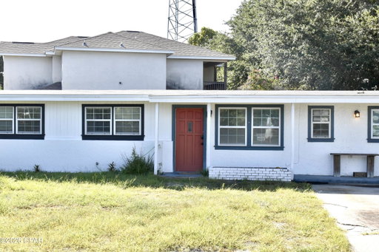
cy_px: 126
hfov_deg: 38.9
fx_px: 537
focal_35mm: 51
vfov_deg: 26.5
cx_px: 190
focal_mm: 34
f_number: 11
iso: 800
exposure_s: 1/500
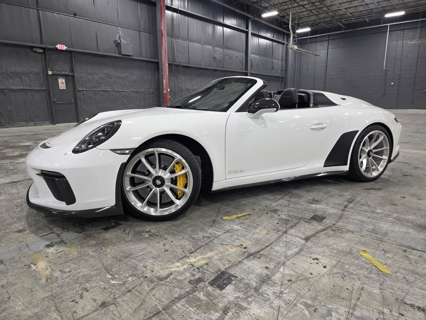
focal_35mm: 23
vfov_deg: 58.9
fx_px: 283
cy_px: 160
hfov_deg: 73.9
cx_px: 213
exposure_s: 1/120
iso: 250
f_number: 1.7
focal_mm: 6.3
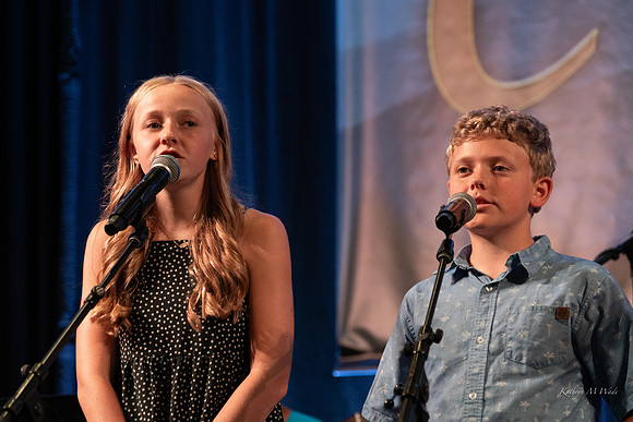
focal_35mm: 175
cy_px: 211
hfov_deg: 11.7
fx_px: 3078
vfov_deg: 7.9
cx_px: 316
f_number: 6.3
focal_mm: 175
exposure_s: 1/250
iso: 6400
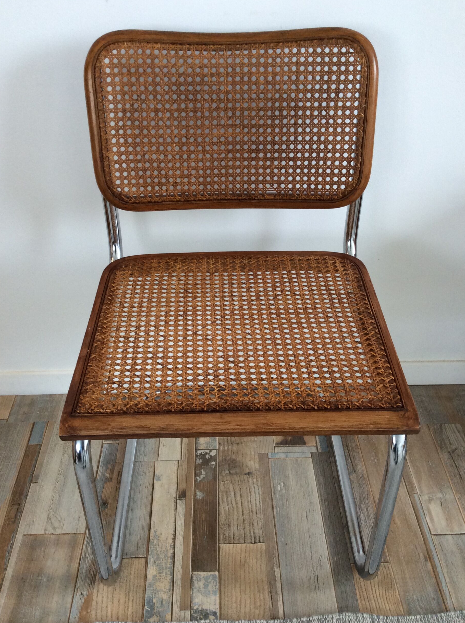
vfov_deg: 54.0
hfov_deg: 41.7
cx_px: 228
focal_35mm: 34
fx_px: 611
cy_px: 328
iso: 64
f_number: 2.4
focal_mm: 3.3
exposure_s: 1/25
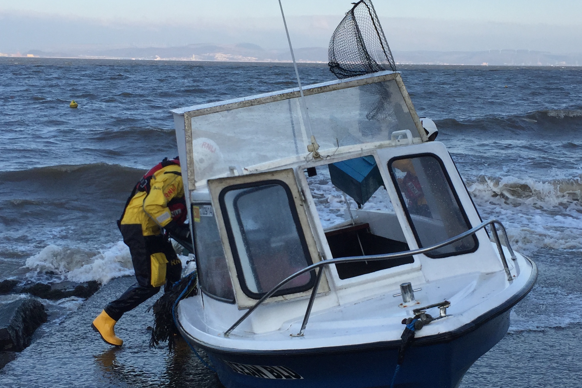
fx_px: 825
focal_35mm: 51
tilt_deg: -7.4
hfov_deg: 38.8
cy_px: 226
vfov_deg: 26.5
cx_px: 320
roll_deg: -0.9
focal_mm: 4.15
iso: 32
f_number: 2.2
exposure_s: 1/942
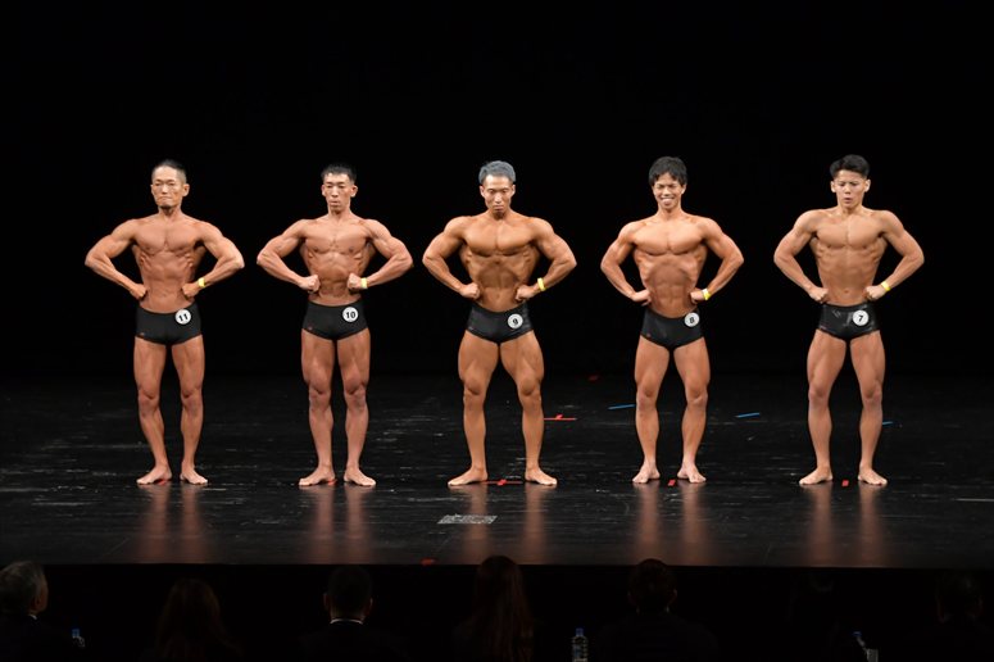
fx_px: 4333
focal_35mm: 157
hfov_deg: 13.1
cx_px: 497
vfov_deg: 8.7
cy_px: 331
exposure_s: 1/400
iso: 2500
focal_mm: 105
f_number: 5.6
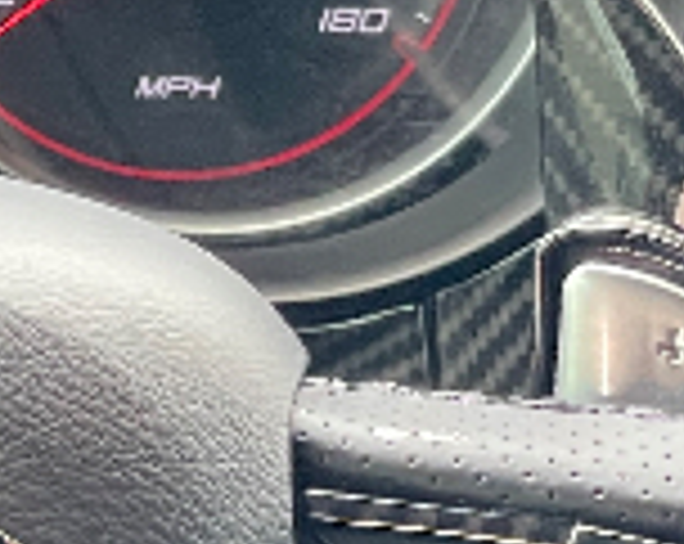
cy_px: 710
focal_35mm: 343
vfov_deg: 4.5
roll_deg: +0.2
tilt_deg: -28.3
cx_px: -490
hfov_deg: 5.6
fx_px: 6930
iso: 200
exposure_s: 1/85
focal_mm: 6
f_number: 2
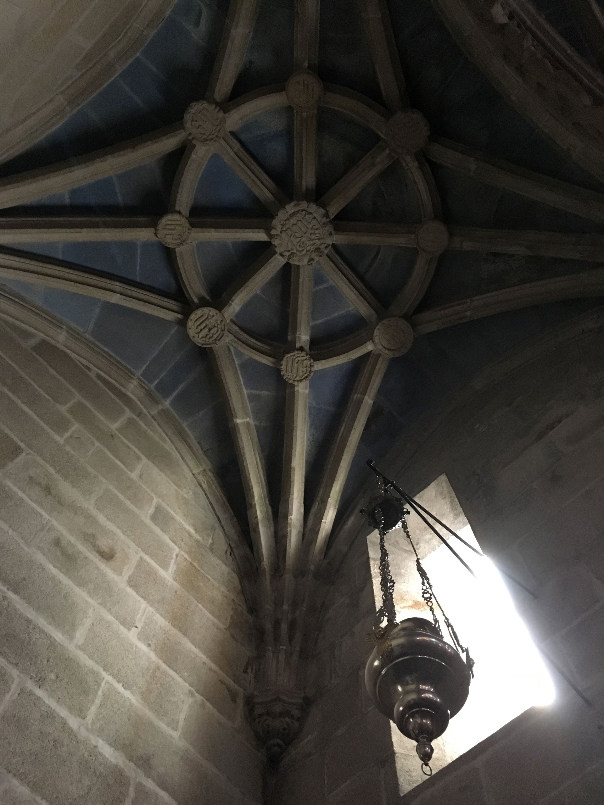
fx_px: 675
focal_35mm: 29
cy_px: 402
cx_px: 302
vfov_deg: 61.7
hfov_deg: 48.2
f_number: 2.2
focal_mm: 4.15
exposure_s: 1/17
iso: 250
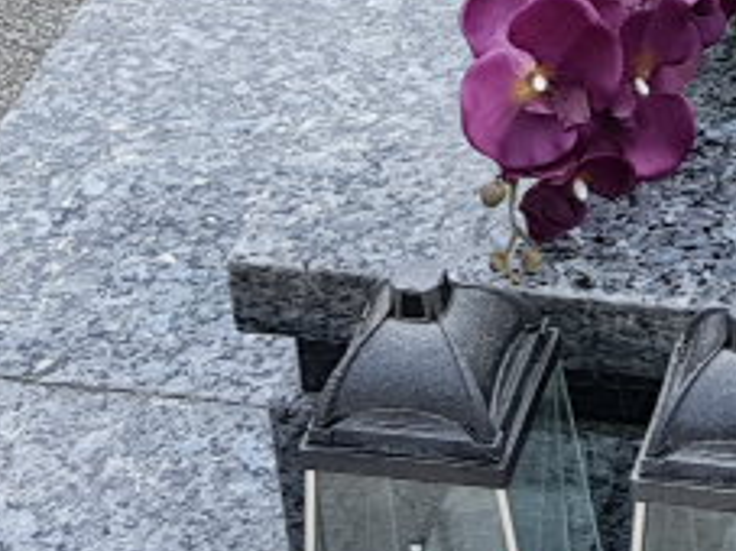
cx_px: 905
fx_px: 2338
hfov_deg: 17.0
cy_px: -230
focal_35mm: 110
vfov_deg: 12.9
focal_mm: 4.2
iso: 40
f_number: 1.7
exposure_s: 1/191
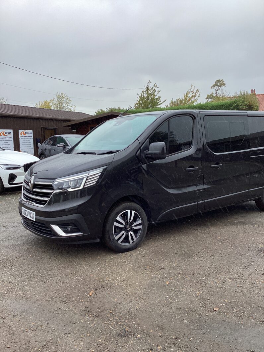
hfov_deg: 45.5
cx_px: 132
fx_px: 315
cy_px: 176
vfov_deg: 58.3
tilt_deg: -7.1
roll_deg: +0.6
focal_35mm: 31
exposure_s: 1/219
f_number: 2.4
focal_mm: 3.3
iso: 25
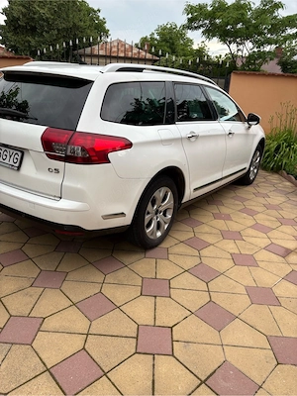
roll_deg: -4.0
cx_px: 148
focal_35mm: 26
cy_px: 198
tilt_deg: -18.7
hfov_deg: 53.1
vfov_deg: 67.3
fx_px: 297
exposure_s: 1/267
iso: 40
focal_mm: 5.96
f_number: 1.6
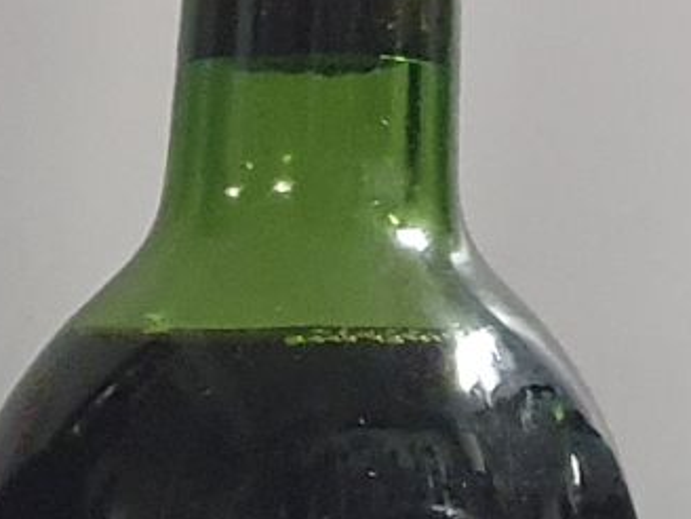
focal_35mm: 198
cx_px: -969
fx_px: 3952
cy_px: 912
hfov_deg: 9.0
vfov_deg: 7.3
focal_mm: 4.32
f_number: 1.5
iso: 500
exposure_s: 1/50
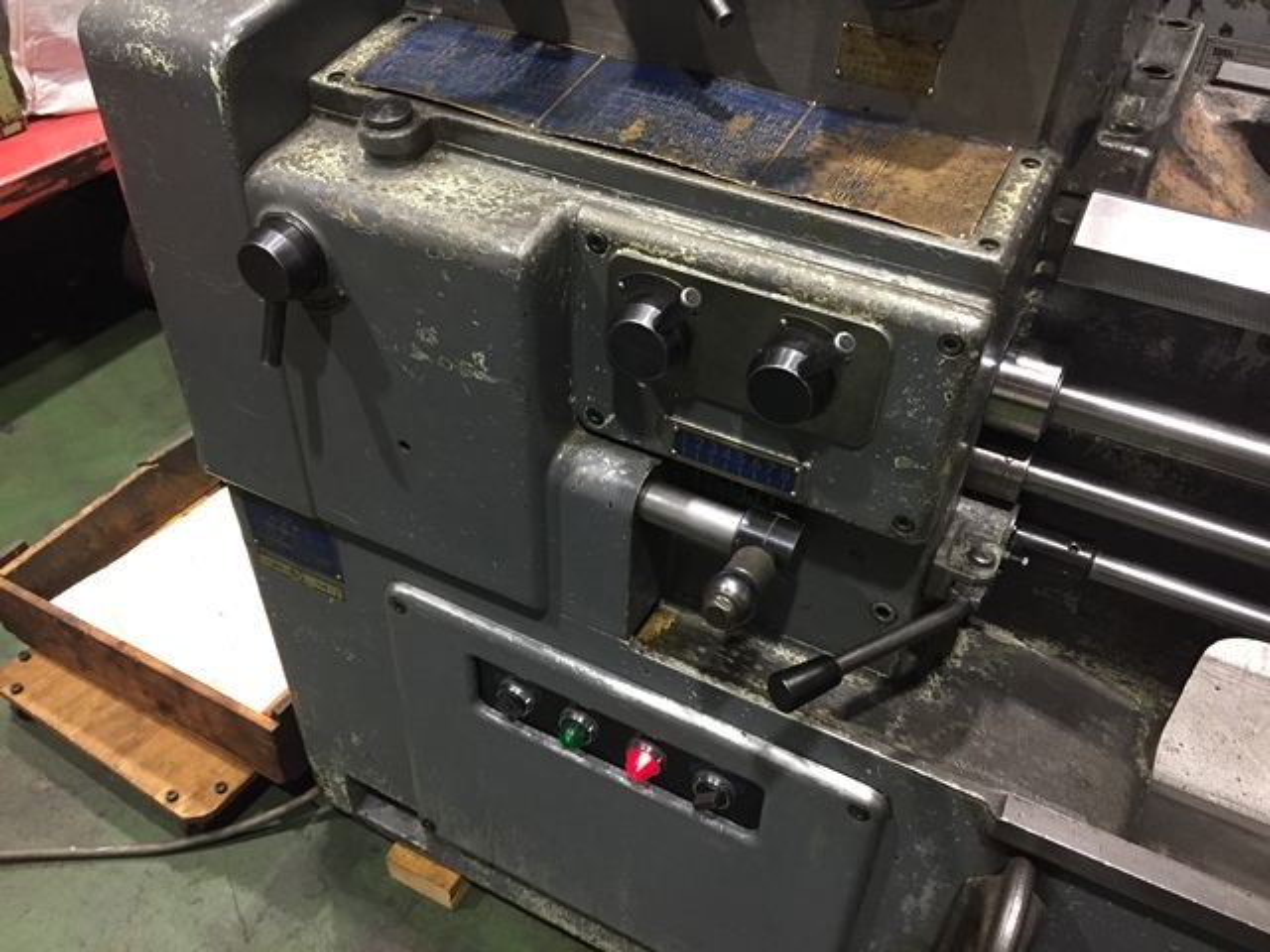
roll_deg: -3.3
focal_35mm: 29
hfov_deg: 61.7
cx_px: 635
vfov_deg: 48.2
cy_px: 476
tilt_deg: -40.3
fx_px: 1064
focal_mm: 4.15
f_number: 2.2
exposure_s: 1/30
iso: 160
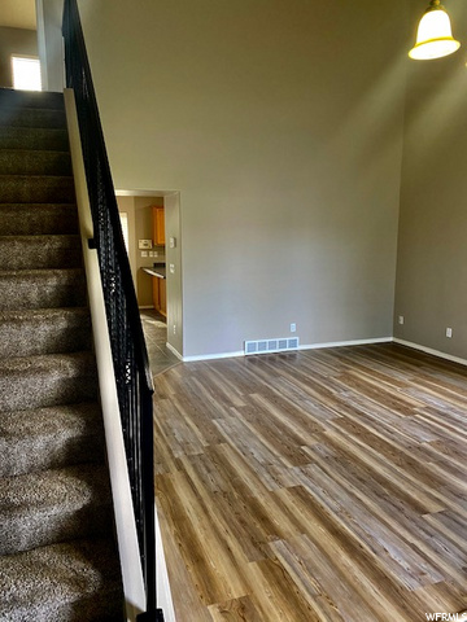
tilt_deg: -8.0
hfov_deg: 53.1
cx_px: 234
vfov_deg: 67.3
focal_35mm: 26
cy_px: 311
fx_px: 468
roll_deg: +0.2
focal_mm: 4.25
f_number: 1.8
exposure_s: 1/60
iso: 160
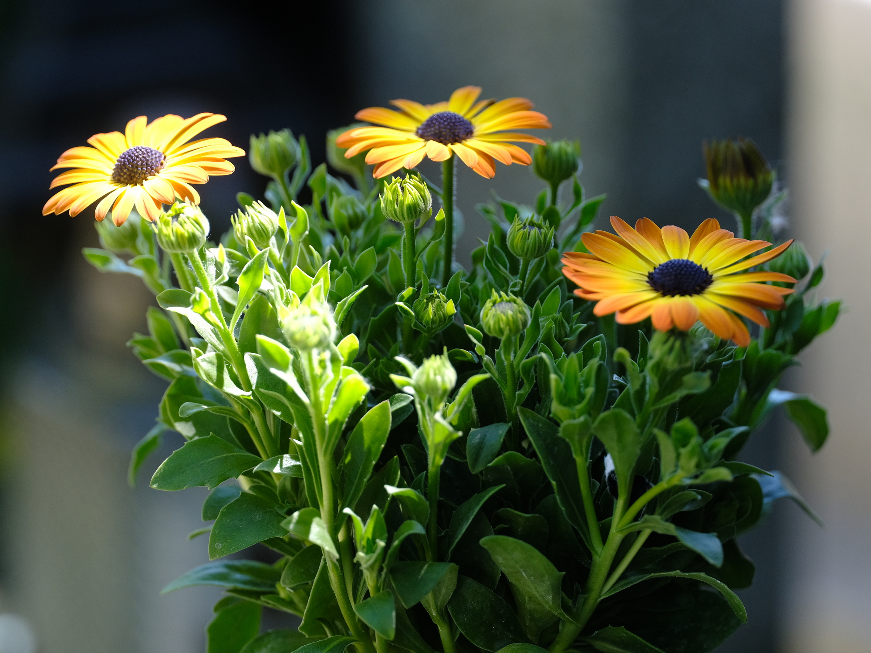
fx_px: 4982
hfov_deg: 10.0
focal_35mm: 198
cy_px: 326
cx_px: 436
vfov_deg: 7.5
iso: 800
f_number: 4
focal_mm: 250
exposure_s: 1/450
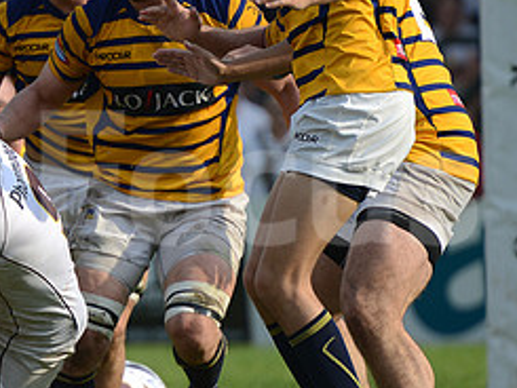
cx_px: -51
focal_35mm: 637
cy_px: 174
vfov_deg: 2.3
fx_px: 9518
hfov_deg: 3.1
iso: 320
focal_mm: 280
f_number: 4
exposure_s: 1/1600
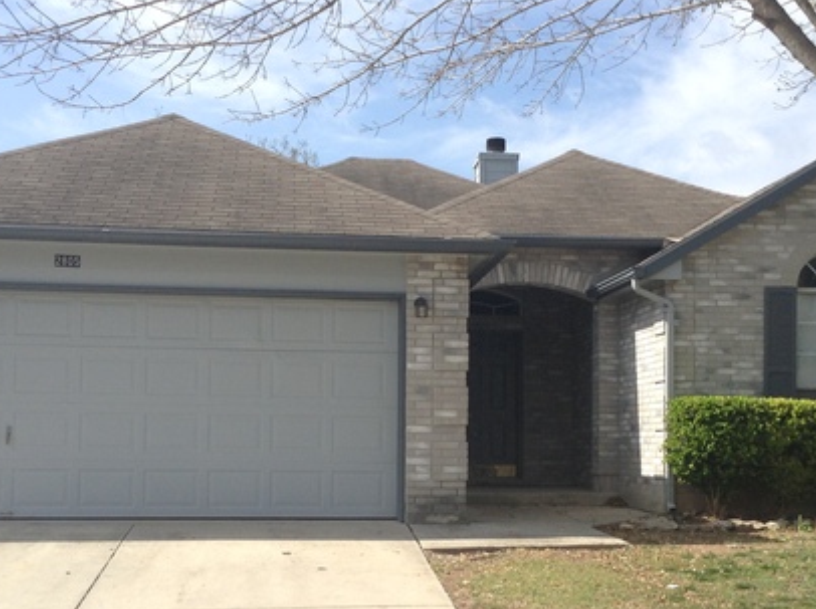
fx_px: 1224
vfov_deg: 27.8
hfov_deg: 36.9
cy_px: 410
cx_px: 420
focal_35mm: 52
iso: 25
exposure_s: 1/1054
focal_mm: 3.3
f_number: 2.4
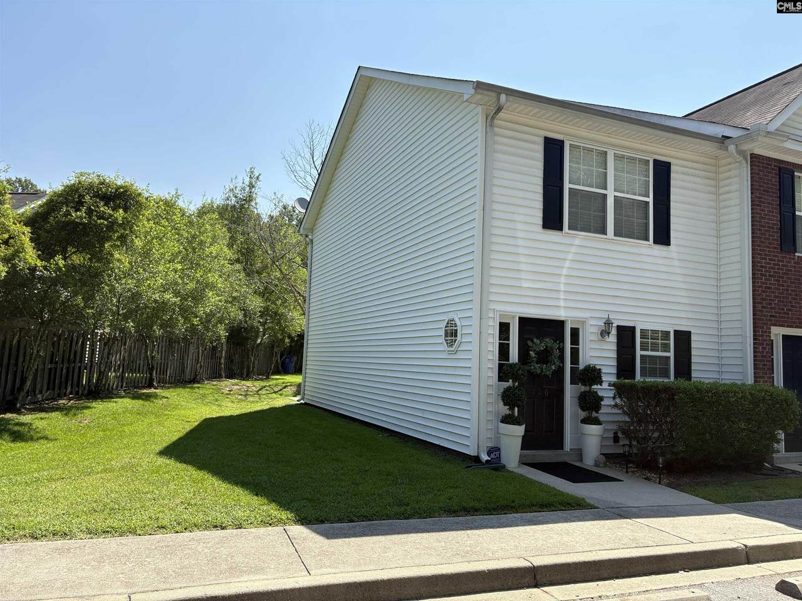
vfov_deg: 53.1
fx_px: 602
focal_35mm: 26
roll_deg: -2.2
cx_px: 401
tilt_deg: +5.8
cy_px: 300
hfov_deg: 67.3
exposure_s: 1/2639
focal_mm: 5.96
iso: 50
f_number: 1.6
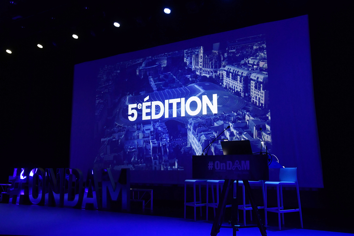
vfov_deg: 40.0
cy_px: 118
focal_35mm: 33
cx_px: 177
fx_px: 324
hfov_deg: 57.2
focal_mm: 22
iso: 1600
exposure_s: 1/50
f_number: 5.6
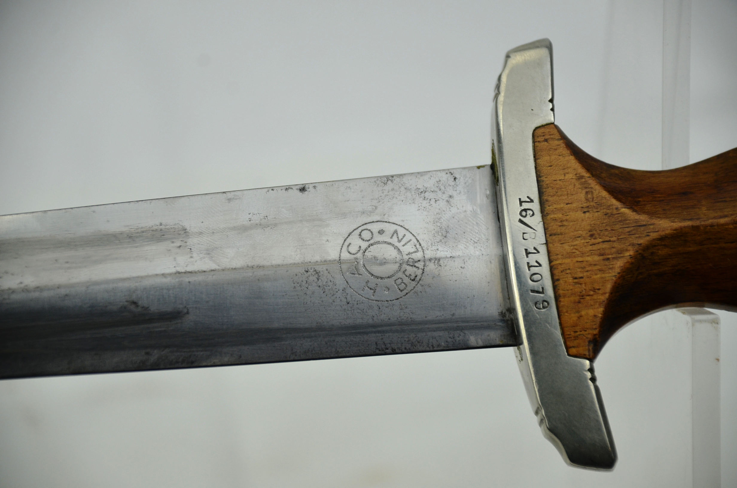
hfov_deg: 10.2
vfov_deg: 6.8
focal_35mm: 202
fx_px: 4137
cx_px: 368
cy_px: 244
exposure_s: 1/320
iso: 400
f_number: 5.6
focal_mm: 135
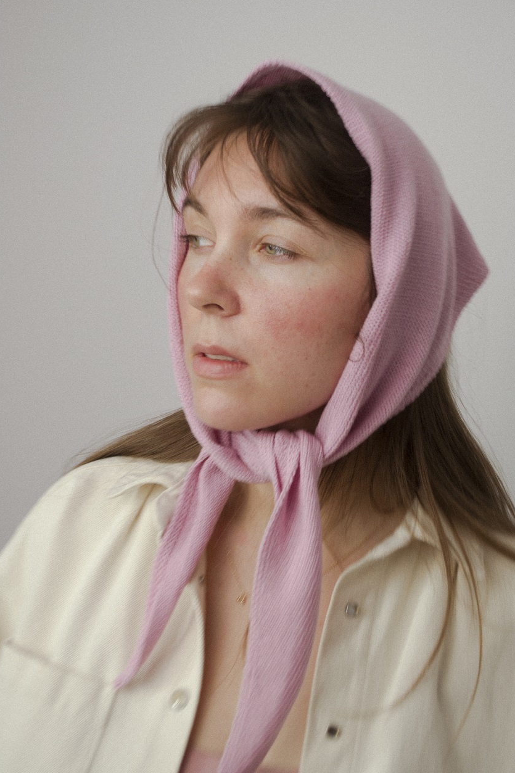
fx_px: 1138
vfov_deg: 37.5
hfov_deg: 25.5
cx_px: 268
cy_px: 370
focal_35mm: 53
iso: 100
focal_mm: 32
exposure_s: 1/50
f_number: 4.8
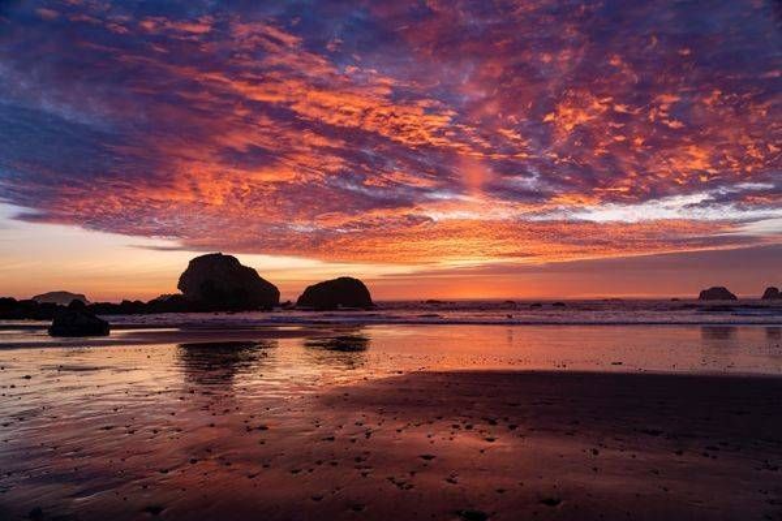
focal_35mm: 29
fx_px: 630
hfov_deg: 63.7
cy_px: 260
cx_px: 391
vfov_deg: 45.0
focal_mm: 29
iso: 1000
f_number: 7.1
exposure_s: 1/125
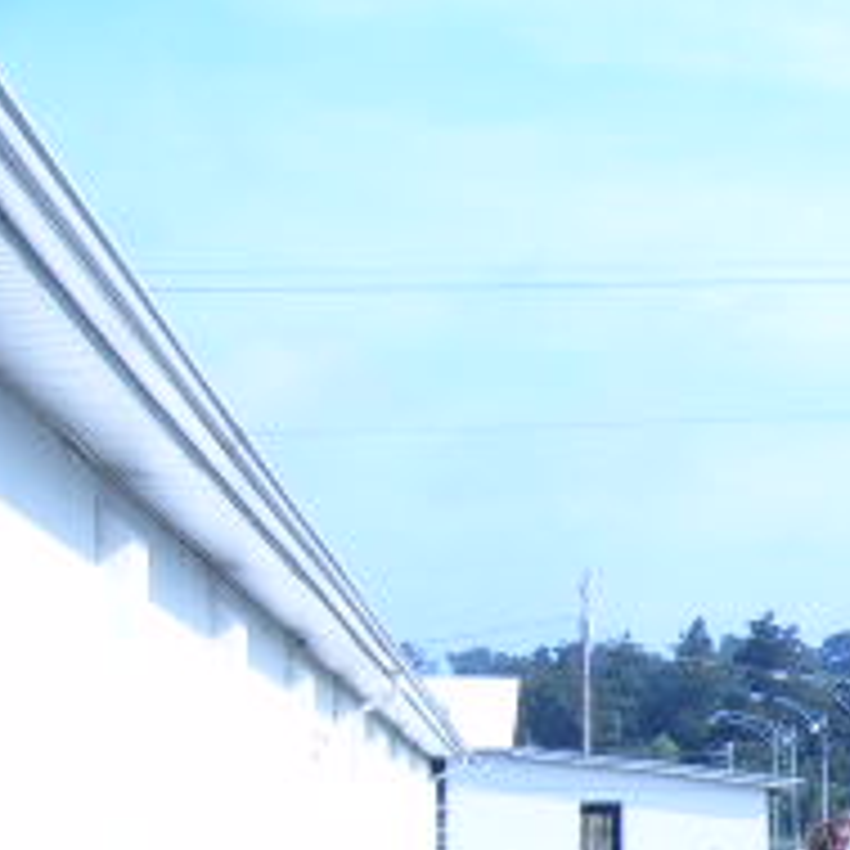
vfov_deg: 15.1
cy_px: 1034
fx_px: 3084
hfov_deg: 14.3
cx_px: 1399
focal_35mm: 111
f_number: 6
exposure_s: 1/180
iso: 63
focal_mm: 6.2
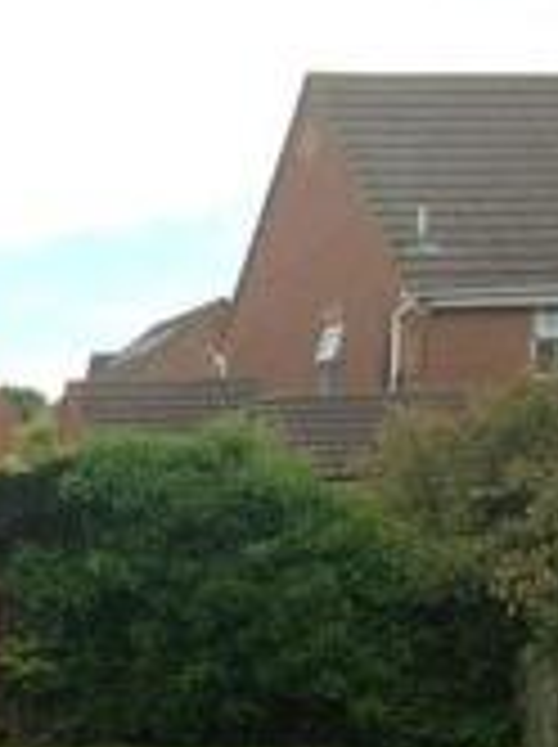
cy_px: 884
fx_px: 1875
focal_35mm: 87
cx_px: -104
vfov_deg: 21.1
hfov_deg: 16.3
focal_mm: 4.13
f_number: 2.4
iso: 50
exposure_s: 1/821
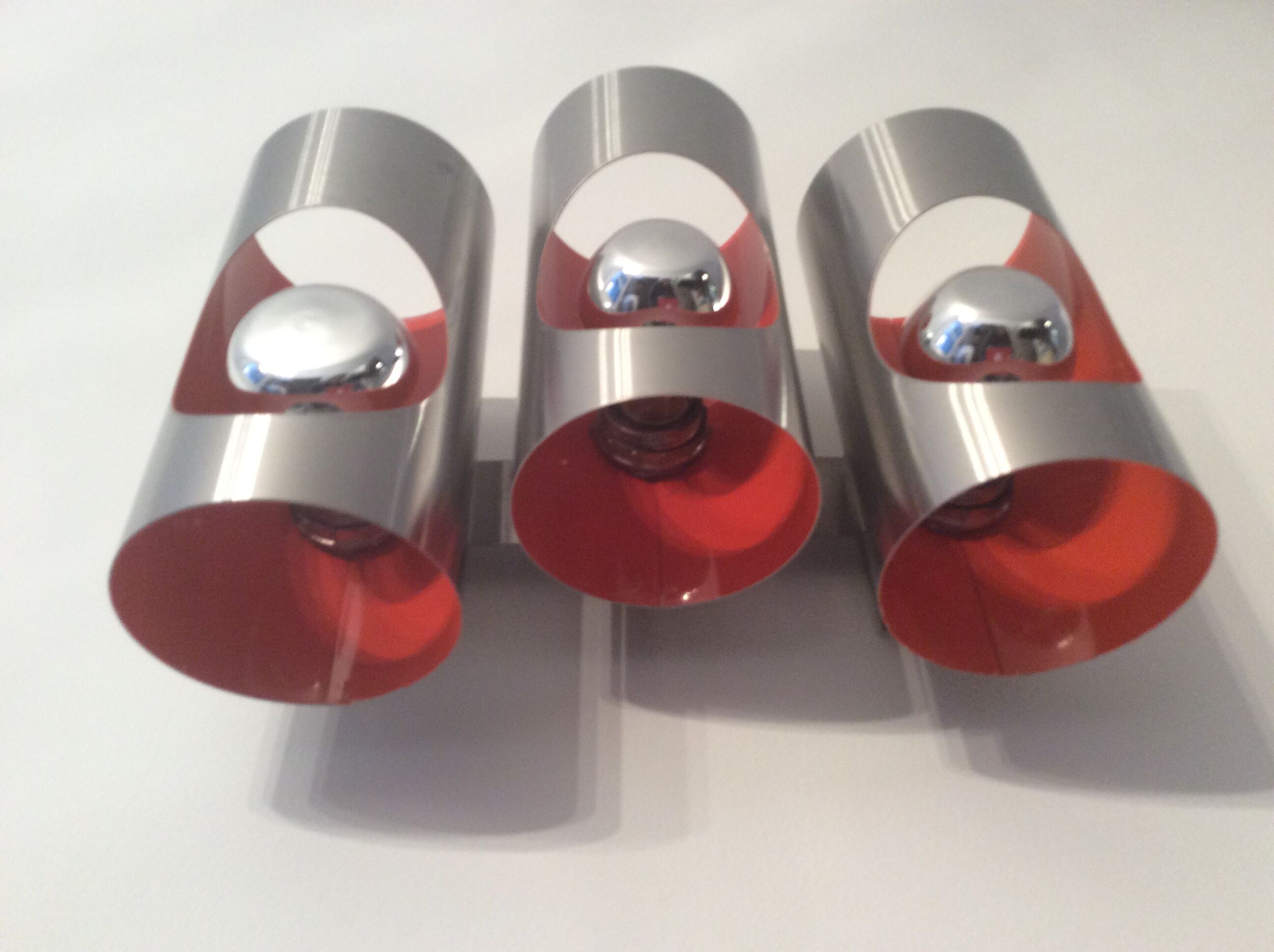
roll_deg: +3.1
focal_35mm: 32
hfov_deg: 56.9
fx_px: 1176
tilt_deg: +44.7
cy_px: 476
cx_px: 637
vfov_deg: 44.1
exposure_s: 1/25
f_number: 2.4
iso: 100
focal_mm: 3.3
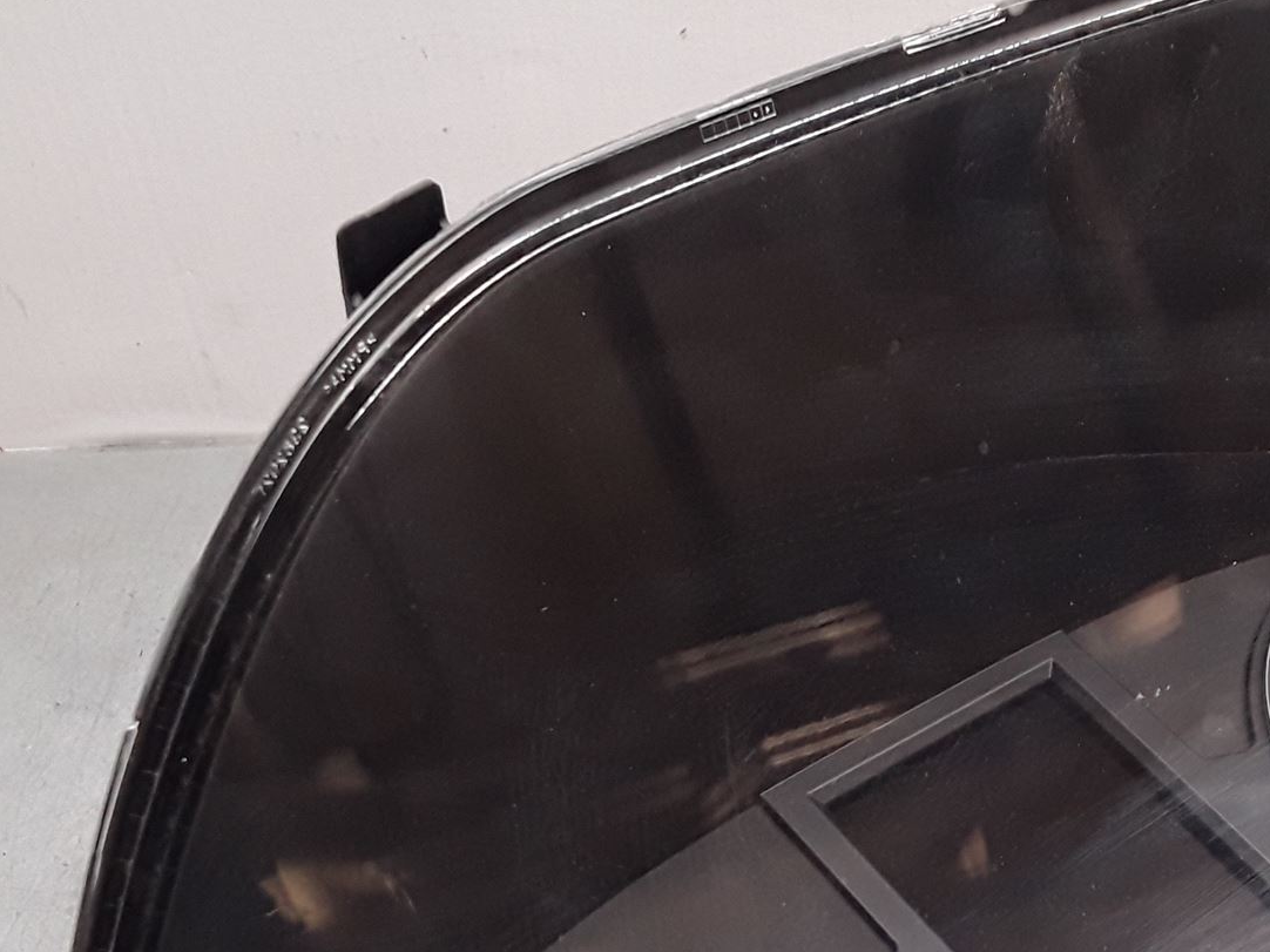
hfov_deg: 35.2
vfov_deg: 26.7
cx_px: 993
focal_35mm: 53
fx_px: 1944
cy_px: 822
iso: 100
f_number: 1.9
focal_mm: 2.91
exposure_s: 1/100
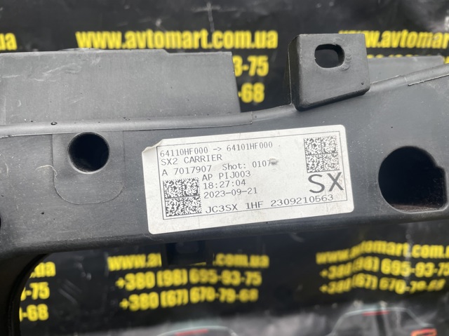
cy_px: 168
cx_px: 224
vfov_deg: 53.0
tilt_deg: -9.4
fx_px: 337
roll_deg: +0.5
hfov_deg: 67.3
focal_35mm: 26
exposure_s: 1/128
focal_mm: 4.2
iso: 32
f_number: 1.6
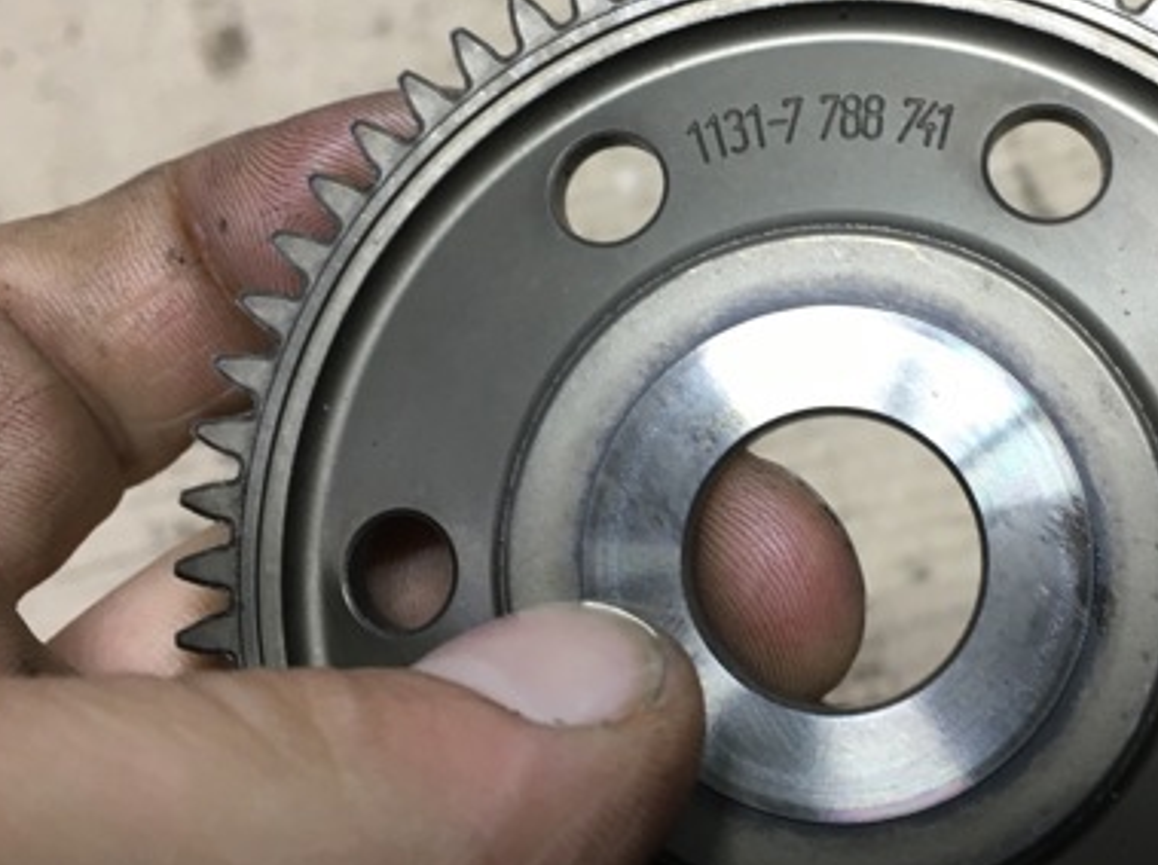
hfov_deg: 38.7
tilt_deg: -47.7
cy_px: 319
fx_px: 1637
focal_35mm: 49
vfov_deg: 29.5
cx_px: 739
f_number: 2.2
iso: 80
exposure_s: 1/33
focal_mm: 4.15
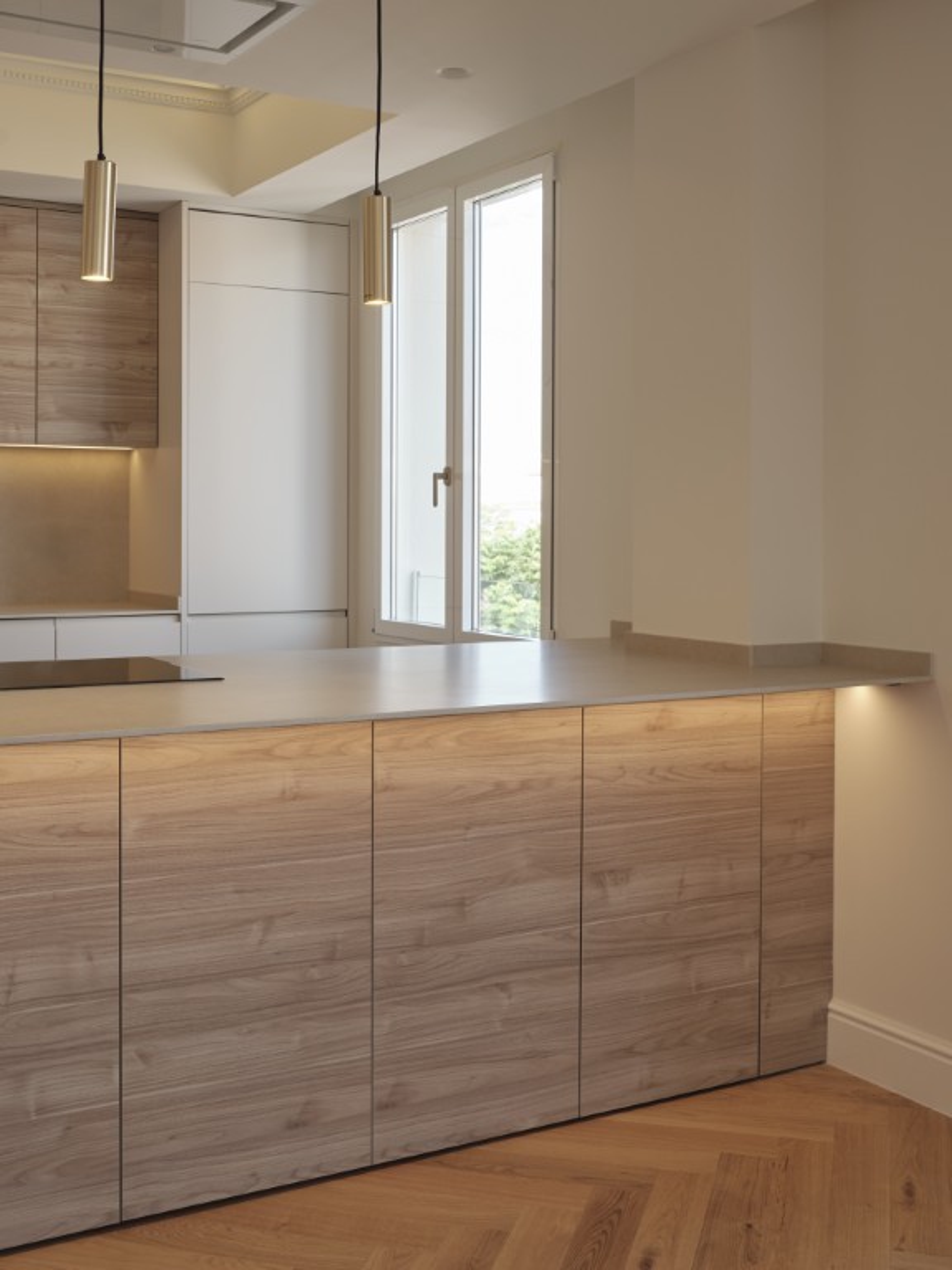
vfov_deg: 46.8
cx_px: 476
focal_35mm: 40
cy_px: 635
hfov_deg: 36.0
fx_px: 1467
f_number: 11
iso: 400
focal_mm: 50
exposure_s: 1/30
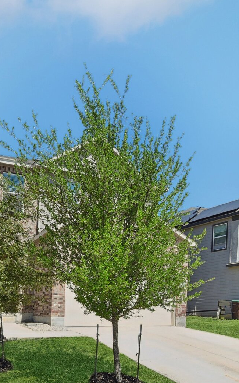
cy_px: 185
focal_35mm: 27
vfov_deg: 68.4
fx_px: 281
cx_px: 59
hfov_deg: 44.4
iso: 400
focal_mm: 17
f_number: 8
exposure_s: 1/500
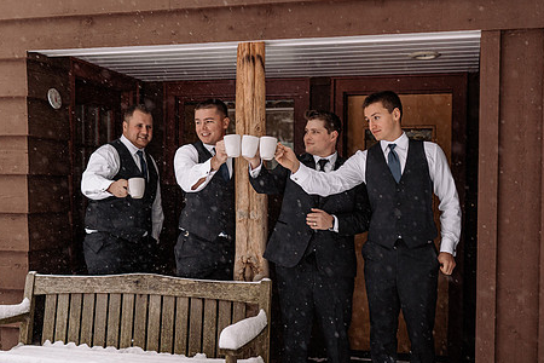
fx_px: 710
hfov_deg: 41.9
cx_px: 297
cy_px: 214
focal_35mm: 47
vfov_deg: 28.6
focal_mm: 35
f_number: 2.2
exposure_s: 1/200
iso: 250
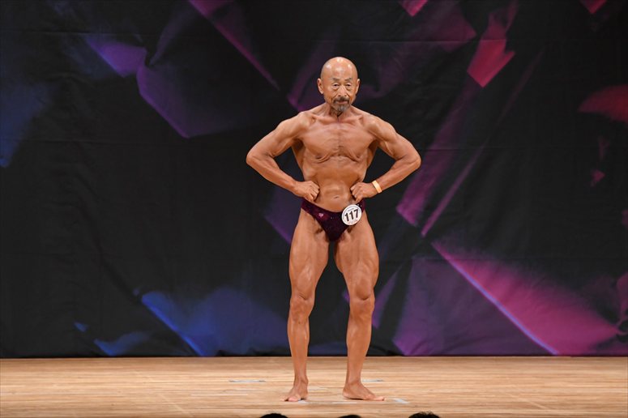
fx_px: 4969
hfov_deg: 7.2
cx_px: 314
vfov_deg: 4.8
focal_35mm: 285
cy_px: 209
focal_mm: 190
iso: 3200
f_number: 5.6
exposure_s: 1/400
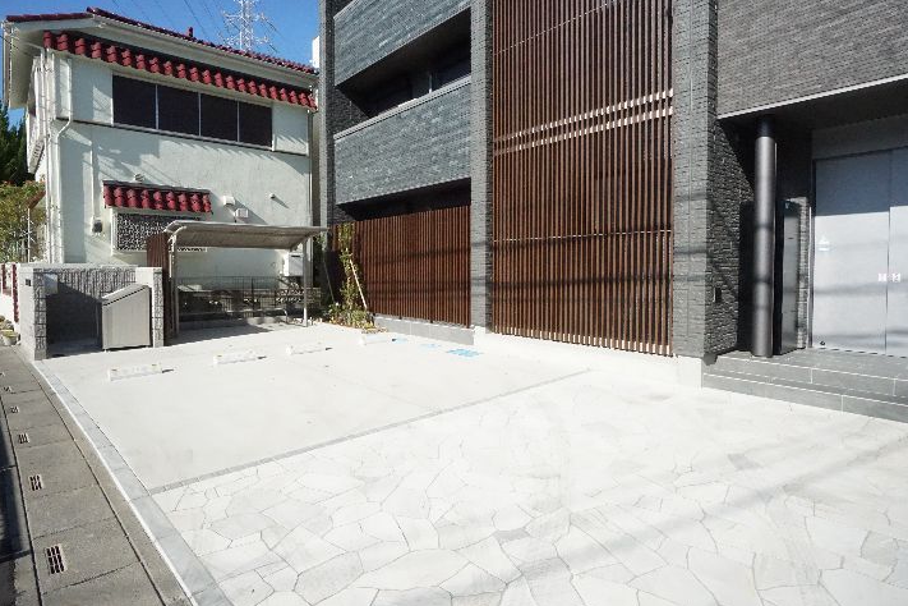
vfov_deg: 64.5
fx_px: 479
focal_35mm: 19
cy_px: 295
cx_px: 457
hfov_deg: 86.9
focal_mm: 12
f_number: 13
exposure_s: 1/2500
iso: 5000
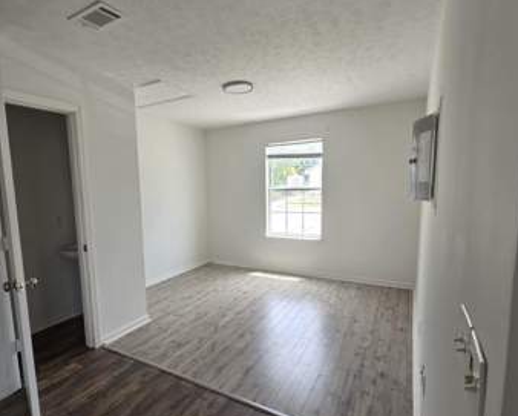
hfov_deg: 85.7
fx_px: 276
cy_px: 223
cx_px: 219
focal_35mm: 18
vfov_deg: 73.8
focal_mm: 2.2
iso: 50
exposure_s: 1/145
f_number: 2.2
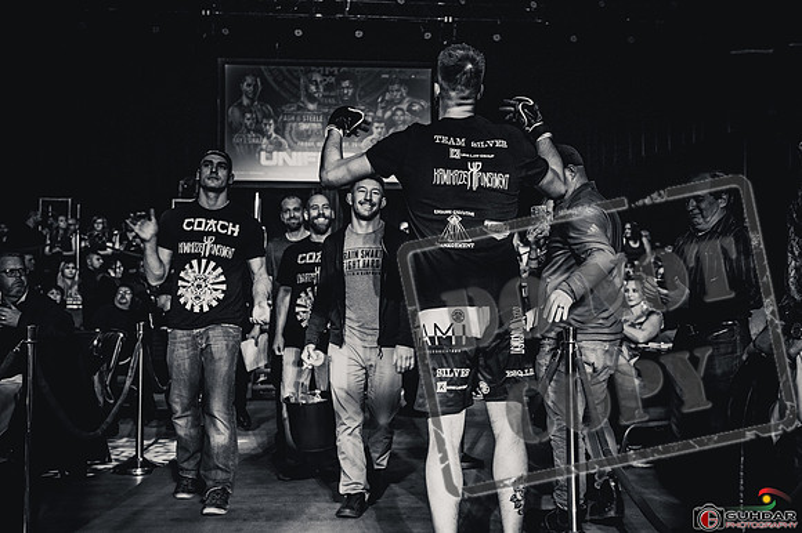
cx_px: 401
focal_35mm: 44
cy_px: 266
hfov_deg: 44.5
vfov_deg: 30.5
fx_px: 980
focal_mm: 44
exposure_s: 1/160
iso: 1600
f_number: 4.5
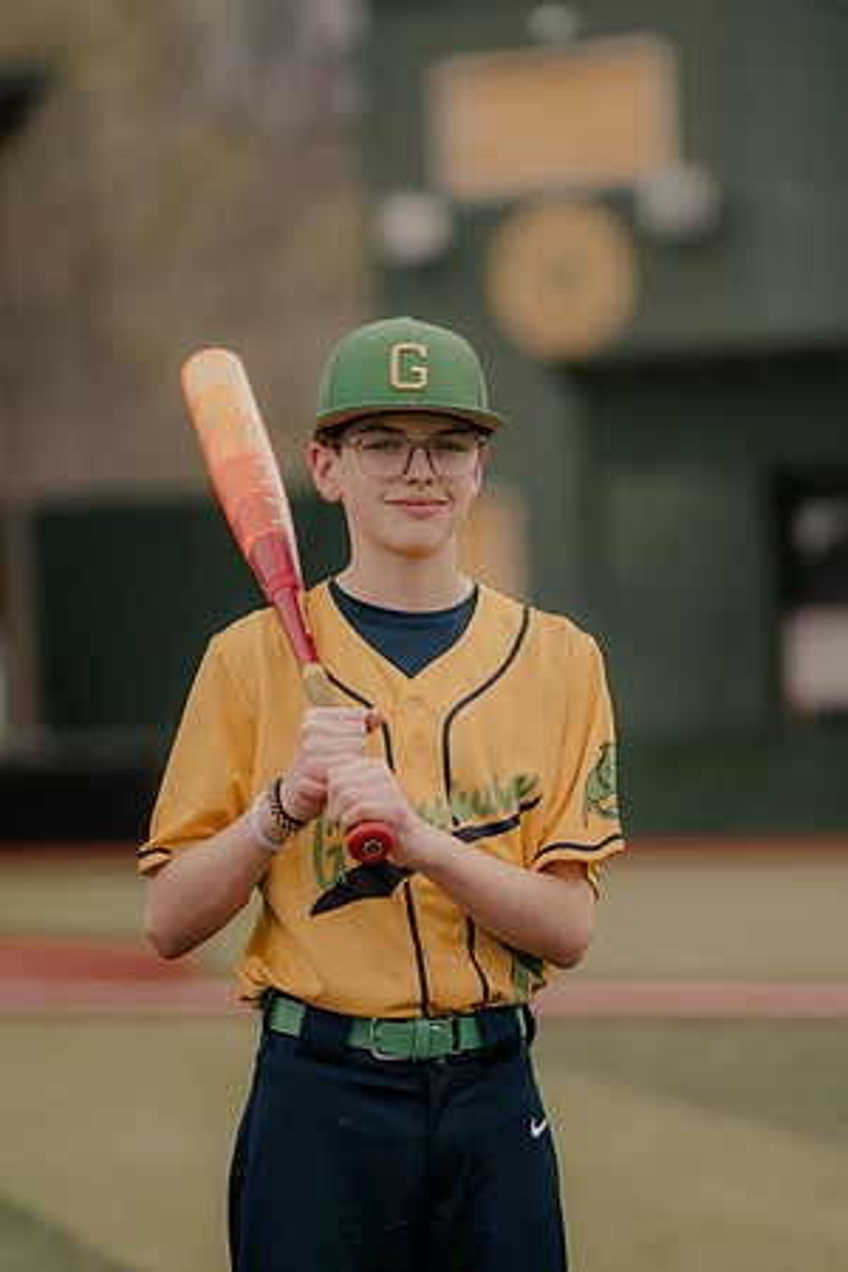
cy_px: 636
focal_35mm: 127
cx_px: 424
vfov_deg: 16.1
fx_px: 4487
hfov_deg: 10.8
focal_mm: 85
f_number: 1.4
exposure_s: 1/1250
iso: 125
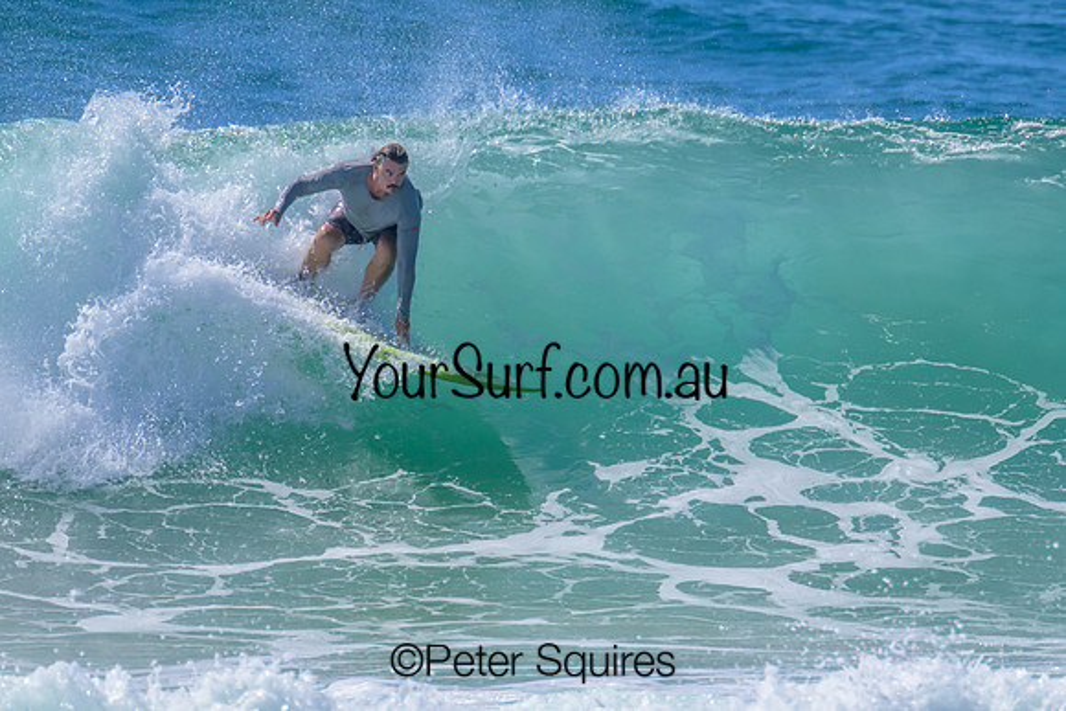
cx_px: 588
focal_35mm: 1099
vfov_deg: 1.3
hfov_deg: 1.9
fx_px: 32549
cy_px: 282
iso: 800
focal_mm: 800
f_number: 11
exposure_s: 1/2000
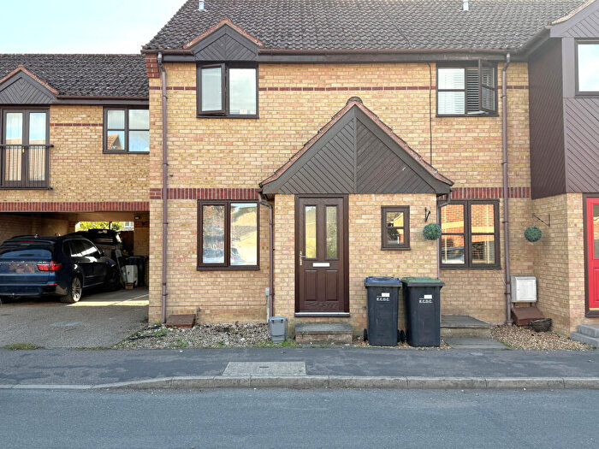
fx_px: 519
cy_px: 224
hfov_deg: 60.0
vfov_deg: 46.8
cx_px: 300
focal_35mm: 30
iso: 100
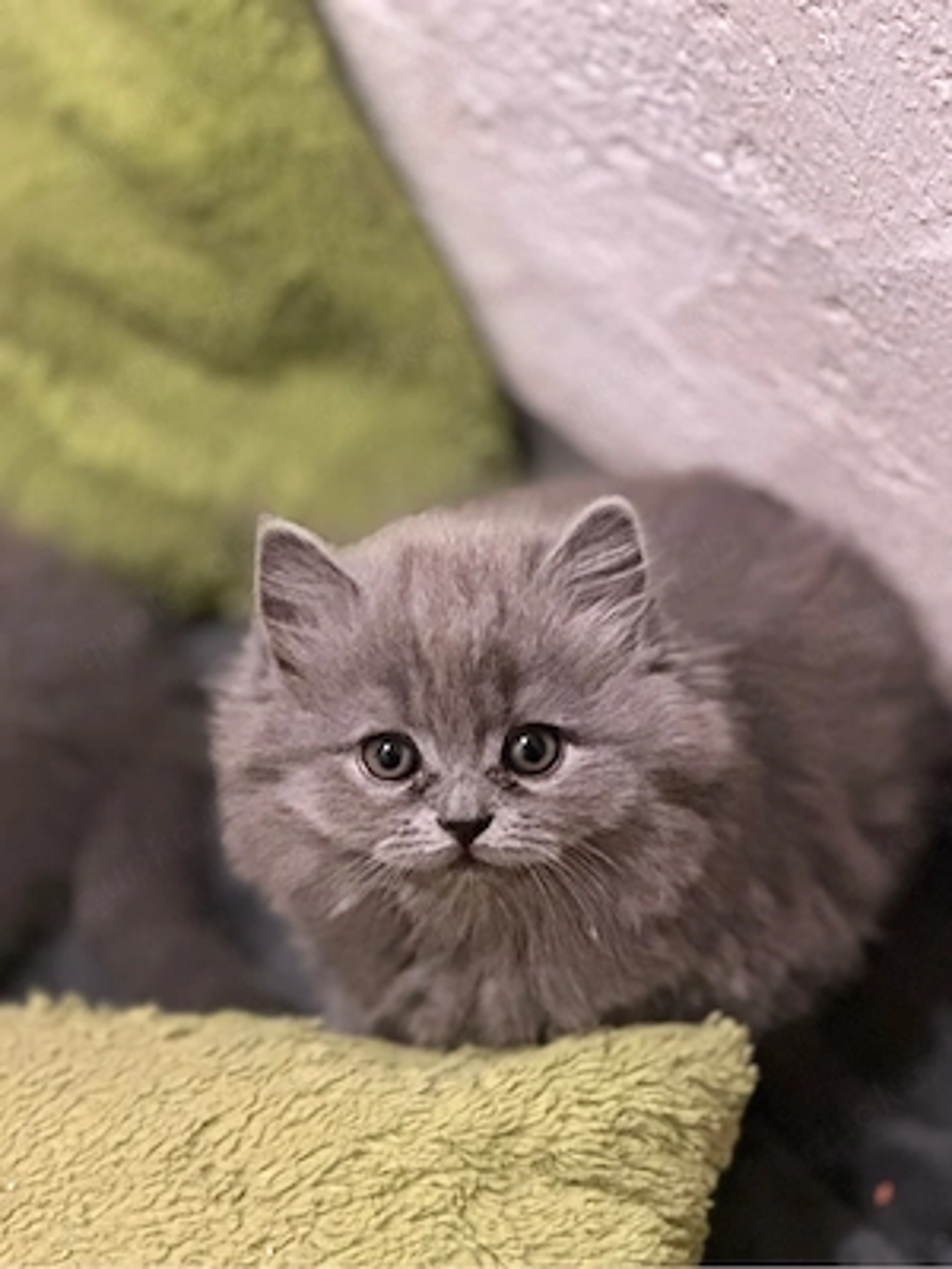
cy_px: 634
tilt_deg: -50.9
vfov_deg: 25.3
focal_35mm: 77
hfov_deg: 19.1
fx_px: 2824
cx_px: 476
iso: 640
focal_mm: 9
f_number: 2.8
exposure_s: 1/14
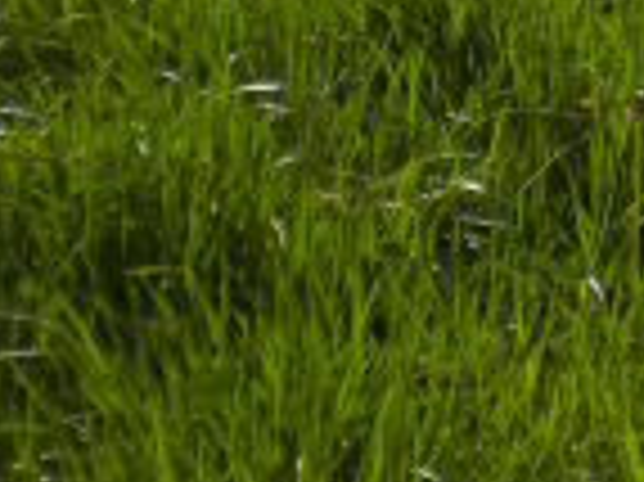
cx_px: 975
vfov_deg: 8.5
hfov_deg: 11.6
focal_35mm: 163
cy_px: -554
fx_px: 3030
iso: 80
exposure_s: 1/606
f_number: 4.6
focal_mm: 6.3
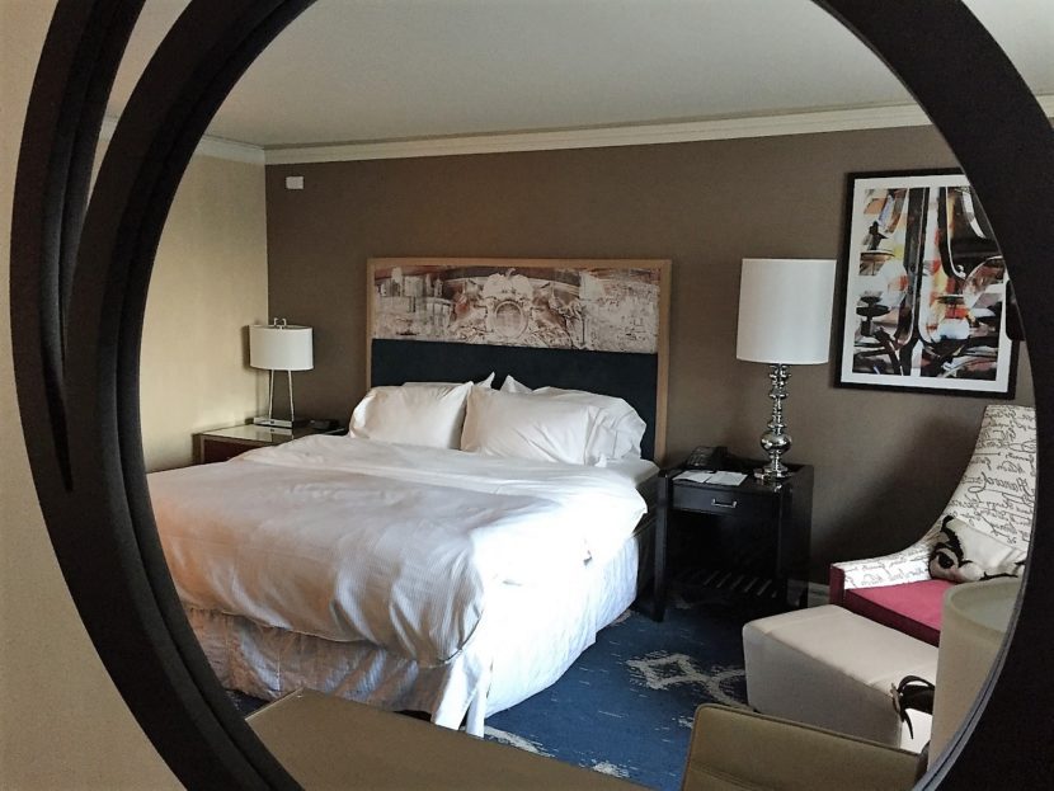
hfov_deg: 61.6
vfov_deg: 48.3
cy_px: 396
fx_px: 883
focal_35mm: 29
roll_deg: -1.7
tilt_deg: -7.2
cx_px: 527
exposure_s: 1/30
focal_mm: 4.15
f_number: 2.2
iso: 250
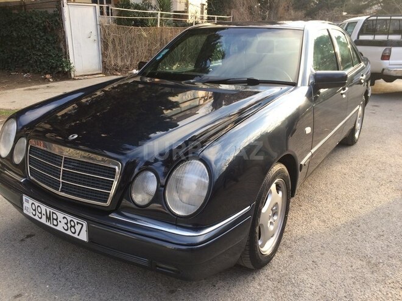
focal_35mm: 29
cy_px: 150
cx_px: 201
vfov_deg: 48.2
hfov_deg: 61.7
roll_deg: -1.2
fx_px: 337
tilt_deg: -19.8
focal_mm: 4.15
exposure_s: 1/166
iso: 32
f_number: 2.2
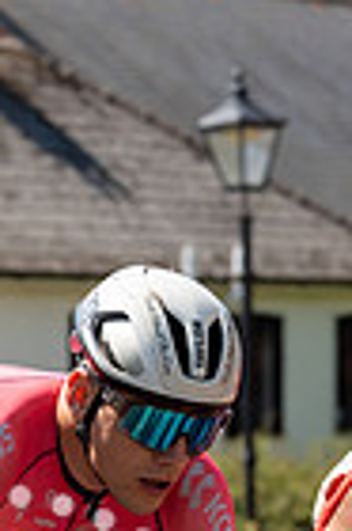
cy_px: 516
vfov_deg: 7.5
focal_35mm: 274
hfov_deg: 5.0
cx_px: 42
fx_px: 4028
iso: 160
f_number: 4.5
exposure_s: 1/800
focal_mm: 85
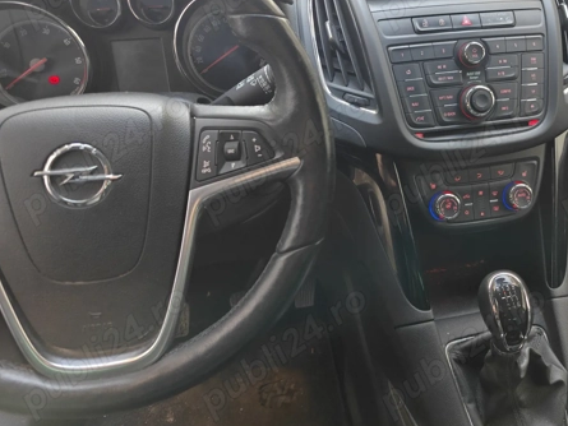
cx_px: 373
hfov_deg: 57.2
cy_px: 170
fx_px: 509
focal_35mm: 31
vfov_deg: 45.2
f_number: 1.6
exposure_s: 1/100
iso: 400
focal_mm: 6.06
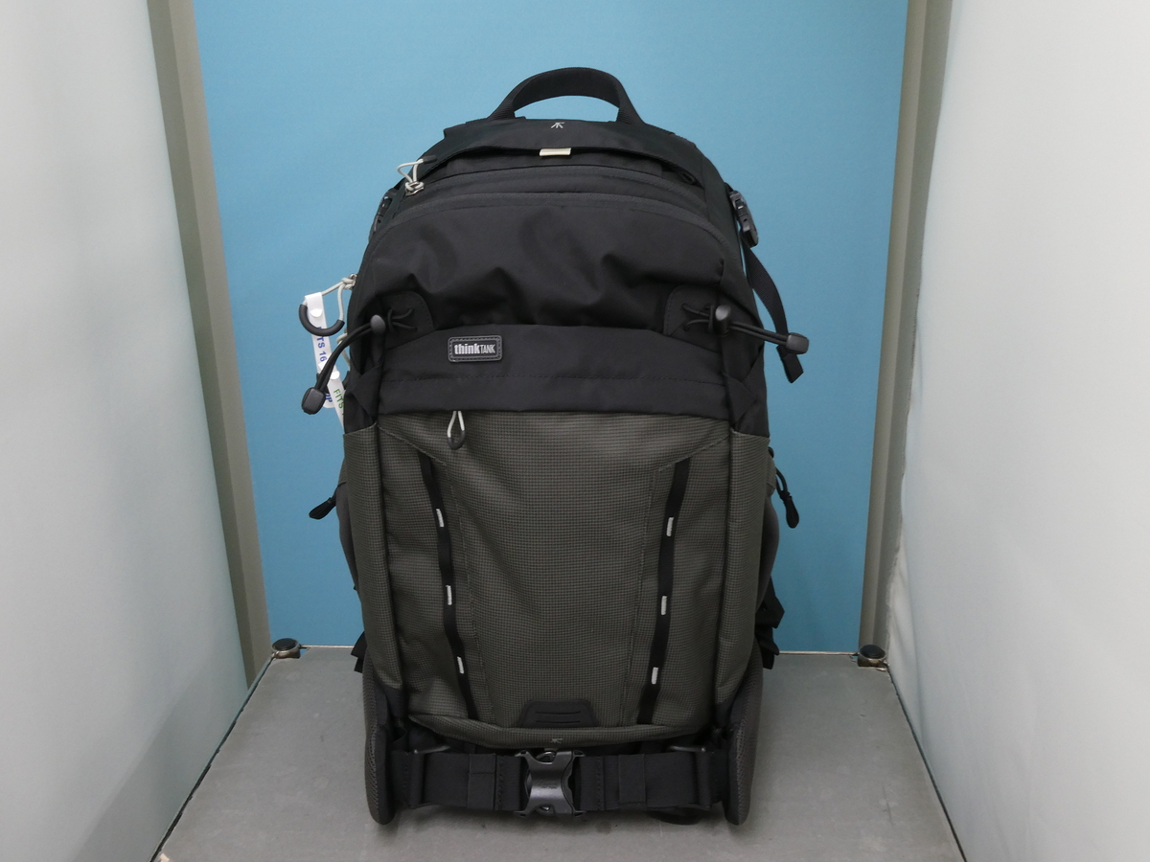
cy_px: 431
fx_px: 1096
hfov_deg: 55.4
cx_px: 575
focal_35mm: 33
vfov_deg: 42.9
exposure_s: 1/8
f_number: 5.6
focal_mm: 5.8
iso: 200
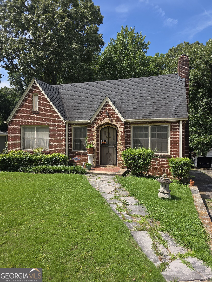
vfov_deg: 73.9
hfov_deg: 58.9
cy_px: 141
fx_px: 188
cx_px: 106
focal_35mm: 23
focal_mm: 6.3
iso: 12
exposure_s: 1/645
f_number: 1.7
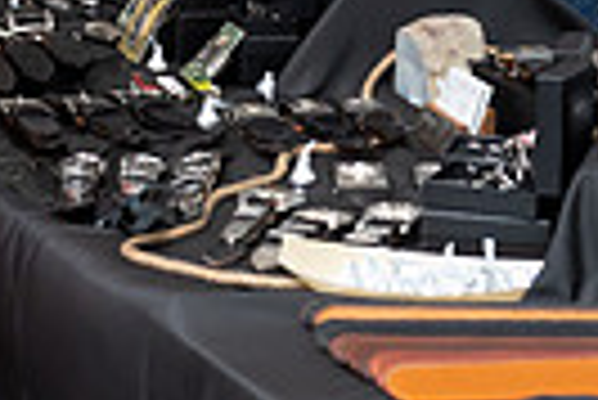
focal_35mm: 239
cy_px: -344
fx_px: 3974
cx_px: 121
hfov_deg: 8.6
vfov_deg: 5.7
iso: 2500
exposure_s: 1/100
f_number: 5.6
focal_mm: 55
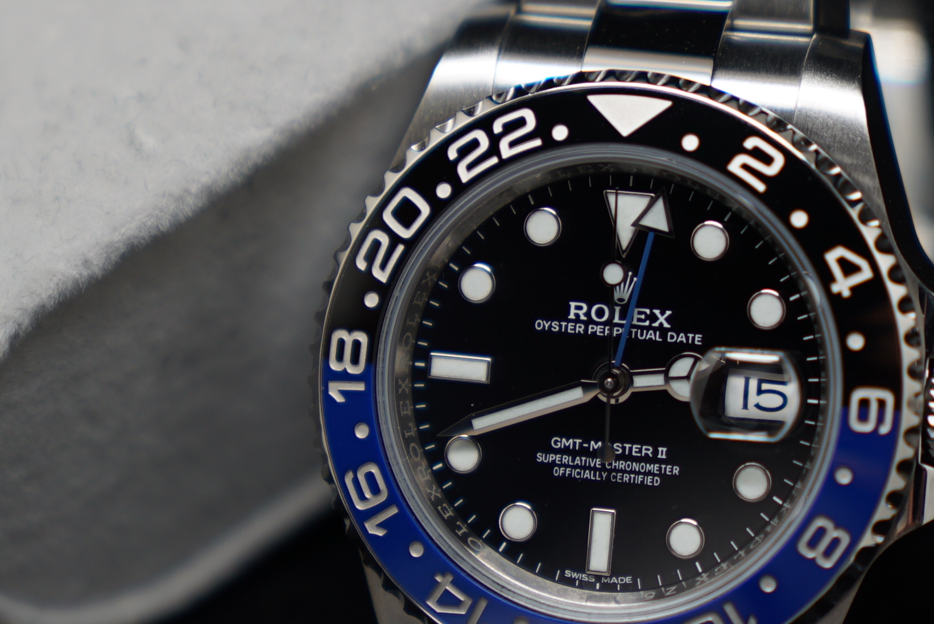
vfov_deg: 7.8
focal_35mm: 177
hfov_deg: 11.6
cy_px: 348
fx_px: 4594
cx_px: 567
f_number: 2.8
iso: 100
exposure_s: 1/125
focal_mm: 70
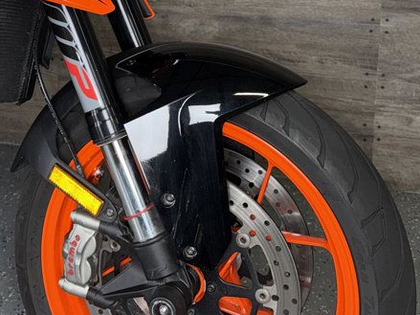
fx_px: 679
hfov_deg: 33.8
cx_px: 116
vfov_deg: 24.3
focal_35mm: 56
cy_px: -35
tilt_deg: -8.4
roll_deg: -0.6
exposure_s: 1/34
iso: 50
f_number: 1.78
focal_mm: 6.76
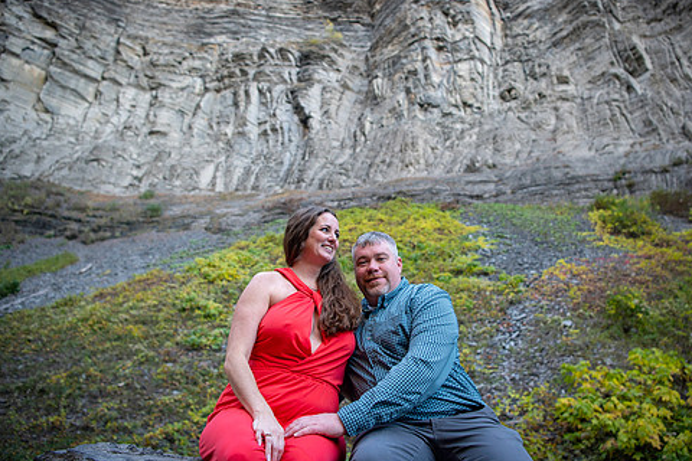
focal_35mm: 29
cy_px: 189
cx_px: 381
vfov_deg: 44.8
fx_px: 557
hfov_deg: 63.5
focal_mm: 24
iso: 640
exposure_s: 1/320
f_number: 2.8
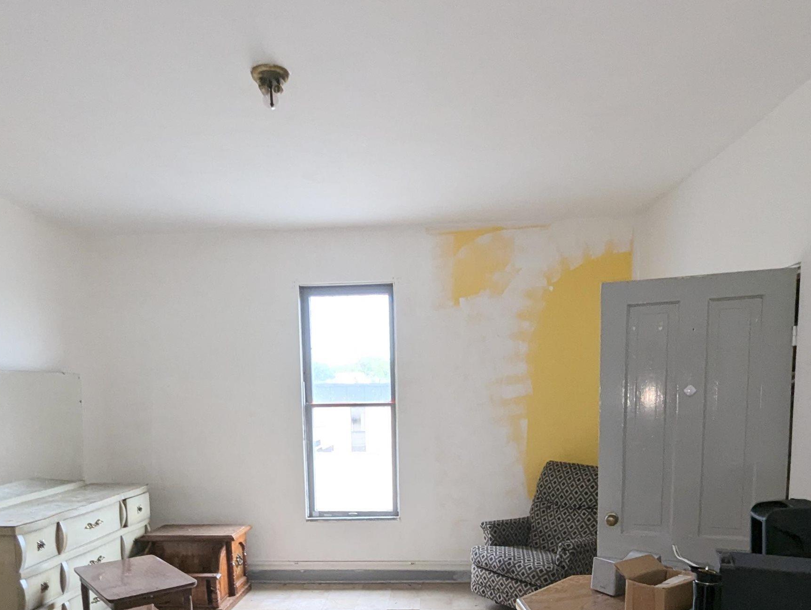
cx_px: 403
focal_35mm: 23
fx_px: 540
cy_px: 485
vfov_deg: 55.0
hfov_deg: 73.8
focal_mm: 1.95
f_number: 2.2
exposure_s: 1/31.2
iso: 140
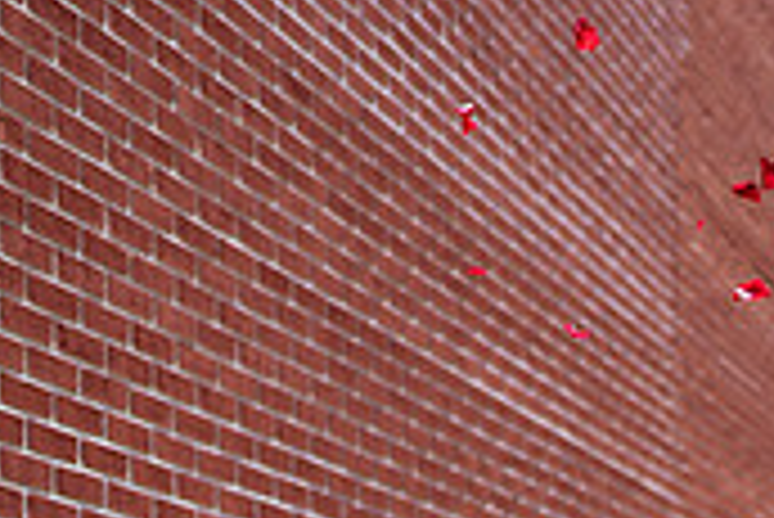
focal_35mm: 118
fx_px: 2539
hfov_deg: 16.6
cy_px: 840
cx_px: 914
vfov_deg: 11.1
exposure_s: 1/2000
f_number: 1.8
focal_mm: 35
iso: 100
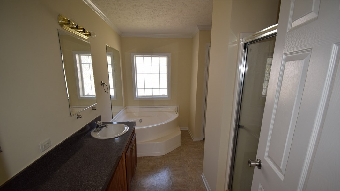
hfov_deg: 99.4
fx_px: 144
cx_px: 170
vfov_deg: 66.5
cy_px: 115
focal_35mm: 16
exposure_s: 1/125
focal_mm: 10
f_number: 5.6
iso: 400
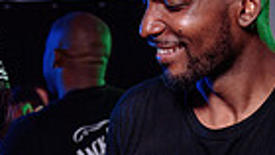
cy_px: 232
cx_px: 14
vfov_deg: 6.6
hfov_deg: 11.8
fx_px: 1321
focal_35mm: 181
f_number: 3.2
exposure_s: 1/80
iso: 800
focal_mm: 38
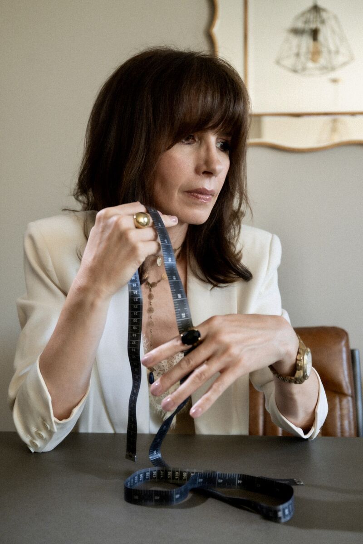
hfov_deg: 33.4
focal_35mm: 40
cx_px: 182
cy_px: 272
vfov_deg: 48.5
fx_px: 605
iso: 320
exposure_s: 1/125
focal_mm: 40
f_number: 3.5
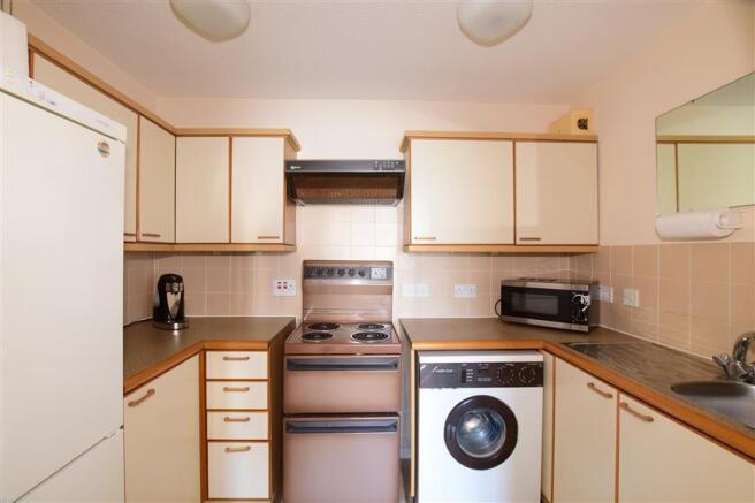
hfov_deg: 100.4
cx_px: 378
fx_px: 314
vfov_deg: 77.3
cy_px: 252
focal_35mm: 15
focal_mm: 10
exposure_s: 1.6
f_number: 11
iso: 400
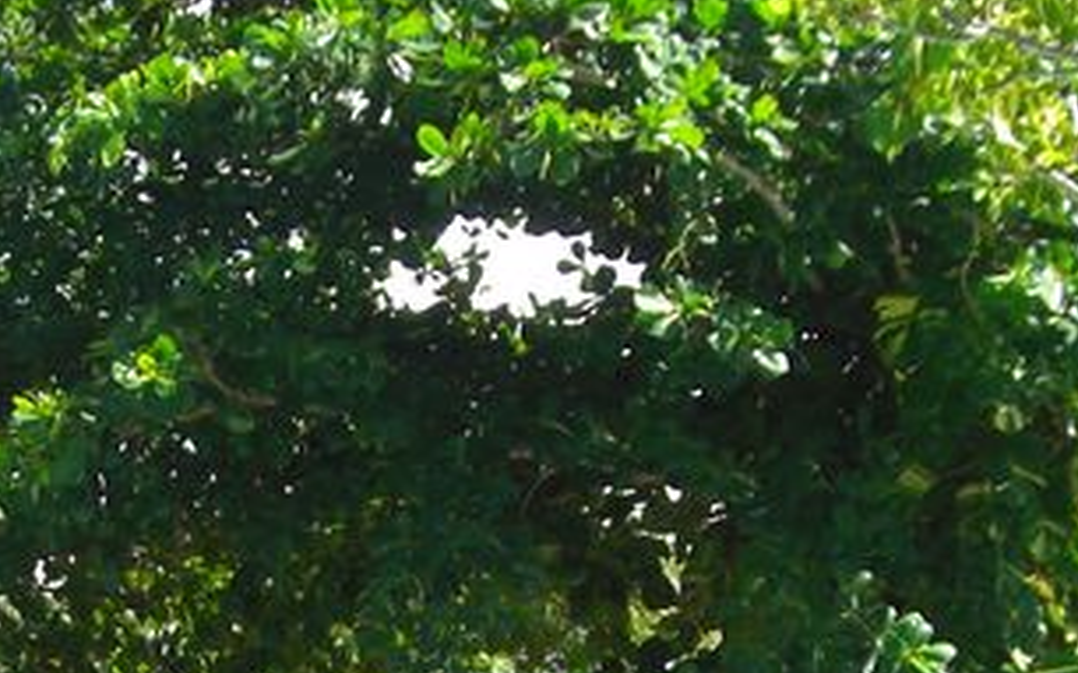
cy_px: 888
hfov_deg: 15.4
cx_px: 331
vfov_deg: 9.5
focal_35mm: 135
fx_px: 3965
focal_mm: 6.2
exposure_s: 1/400
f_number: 2.7
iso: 64
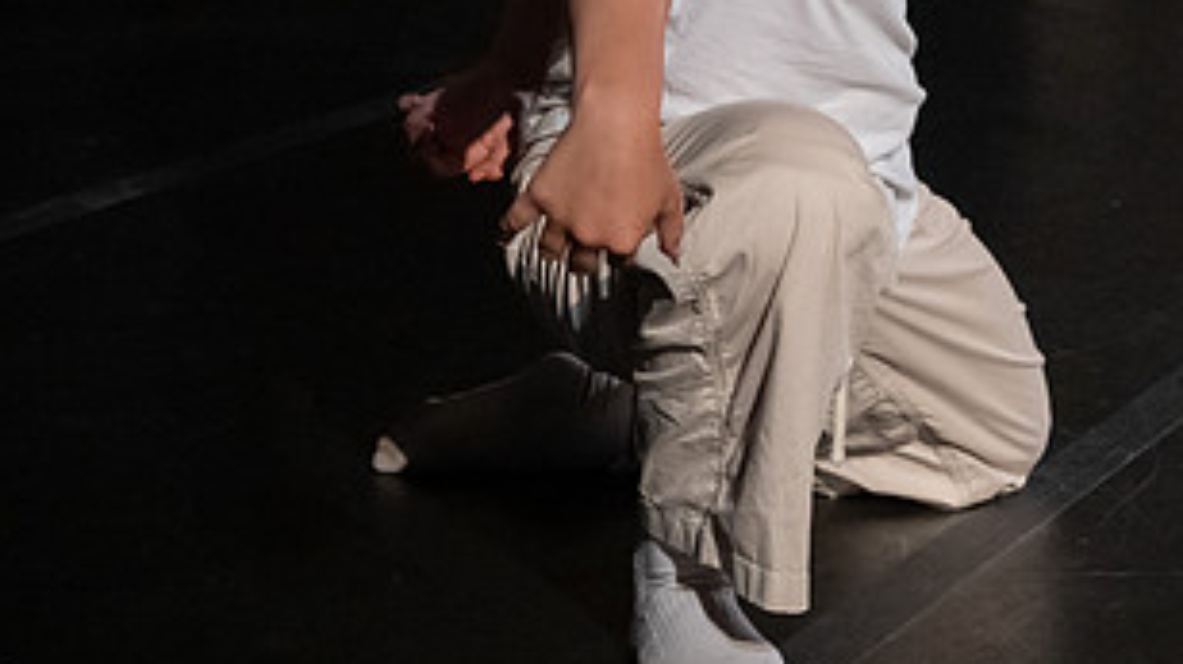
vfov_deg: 8.7
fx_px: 4296
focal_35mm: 137
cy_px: -134
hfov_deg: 15.6
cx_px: 894
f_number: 5
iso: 6400
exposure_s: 1/400
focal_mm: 58
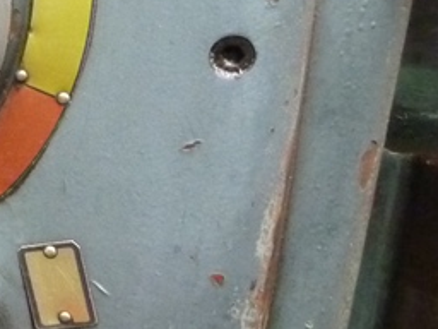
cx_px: -188
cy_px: 105
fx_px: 987
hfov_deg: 21.6
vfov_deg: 18.8
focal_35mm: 78
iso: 800
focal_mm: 4.1
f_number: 3.3
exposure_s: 1/15
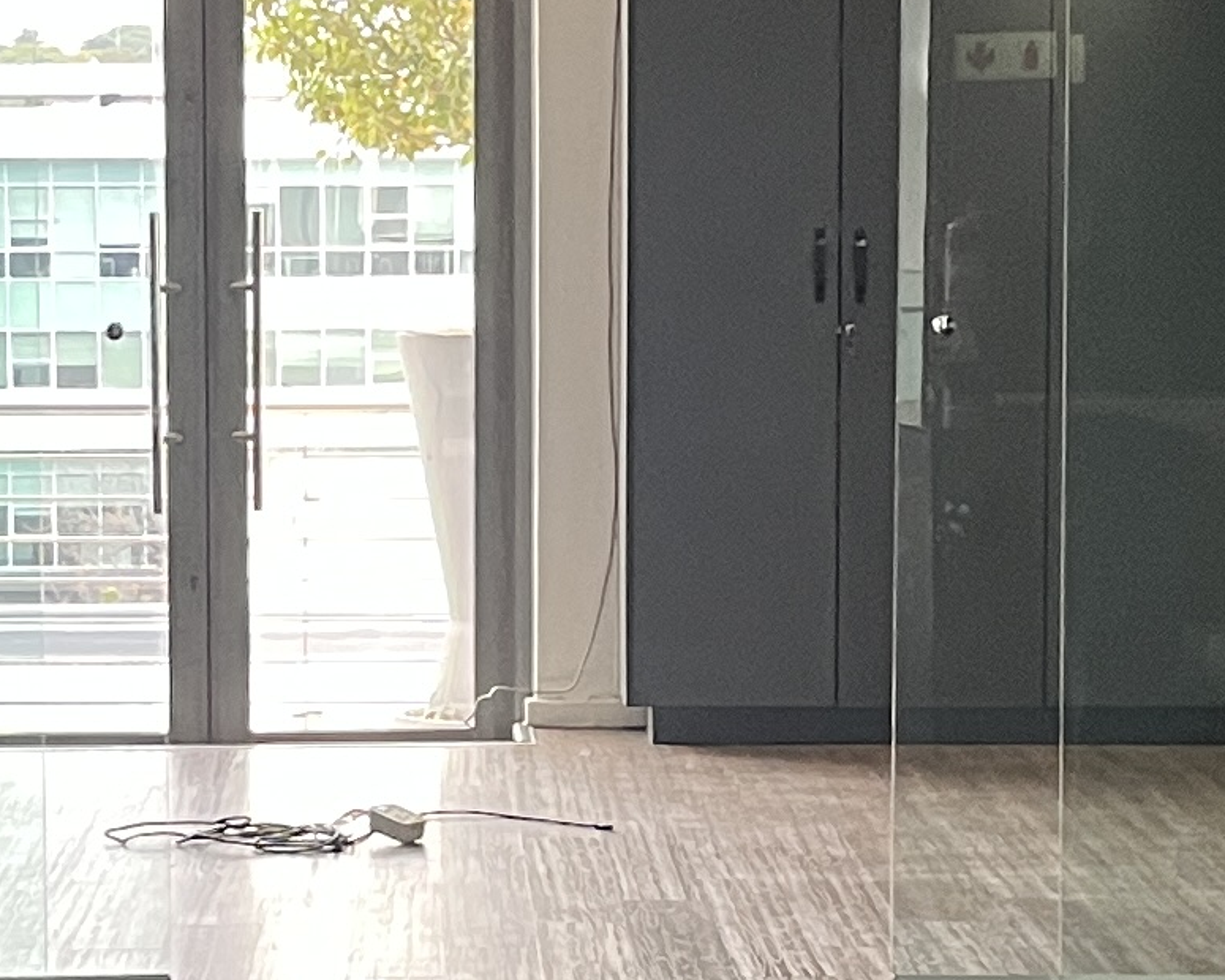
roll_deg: +0.4
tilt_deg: -6.6
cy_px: 708
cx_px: 308
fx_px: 4786
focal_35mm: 132
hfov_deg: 14.5
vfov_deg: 11.7
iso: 160
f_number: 1.6
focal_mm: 5.1
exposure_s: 1/50
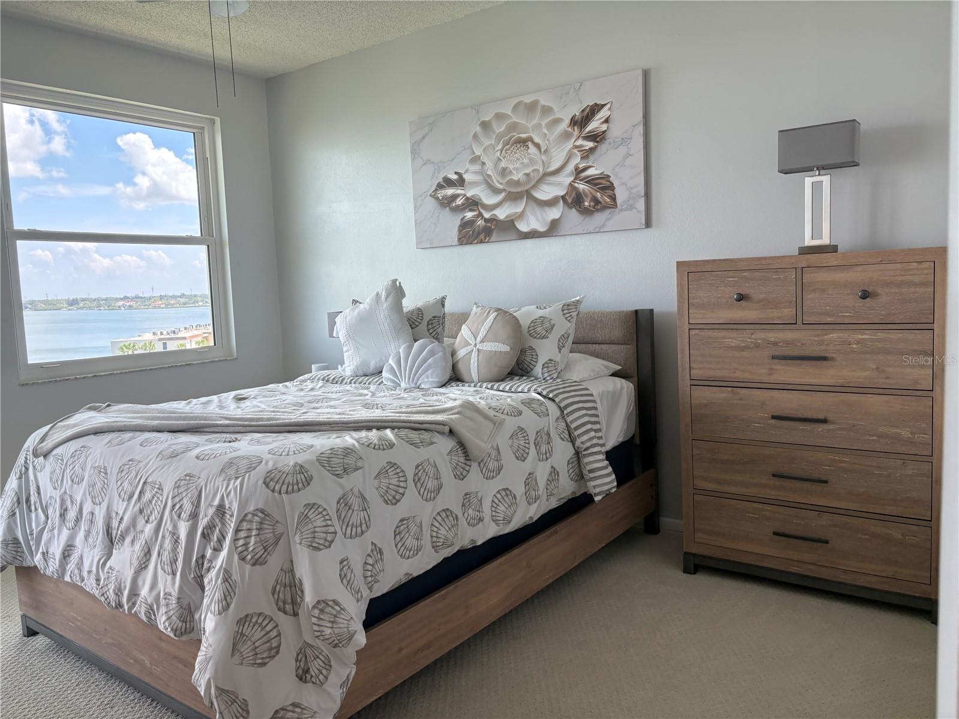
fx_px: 720
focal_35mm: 26
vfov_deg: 53.1
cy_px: 360
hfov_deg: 67.3
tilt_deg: -3.8
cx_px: 480
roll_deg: +3.0
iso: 64
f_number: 1.6
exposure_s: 1/241
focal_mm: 5.96
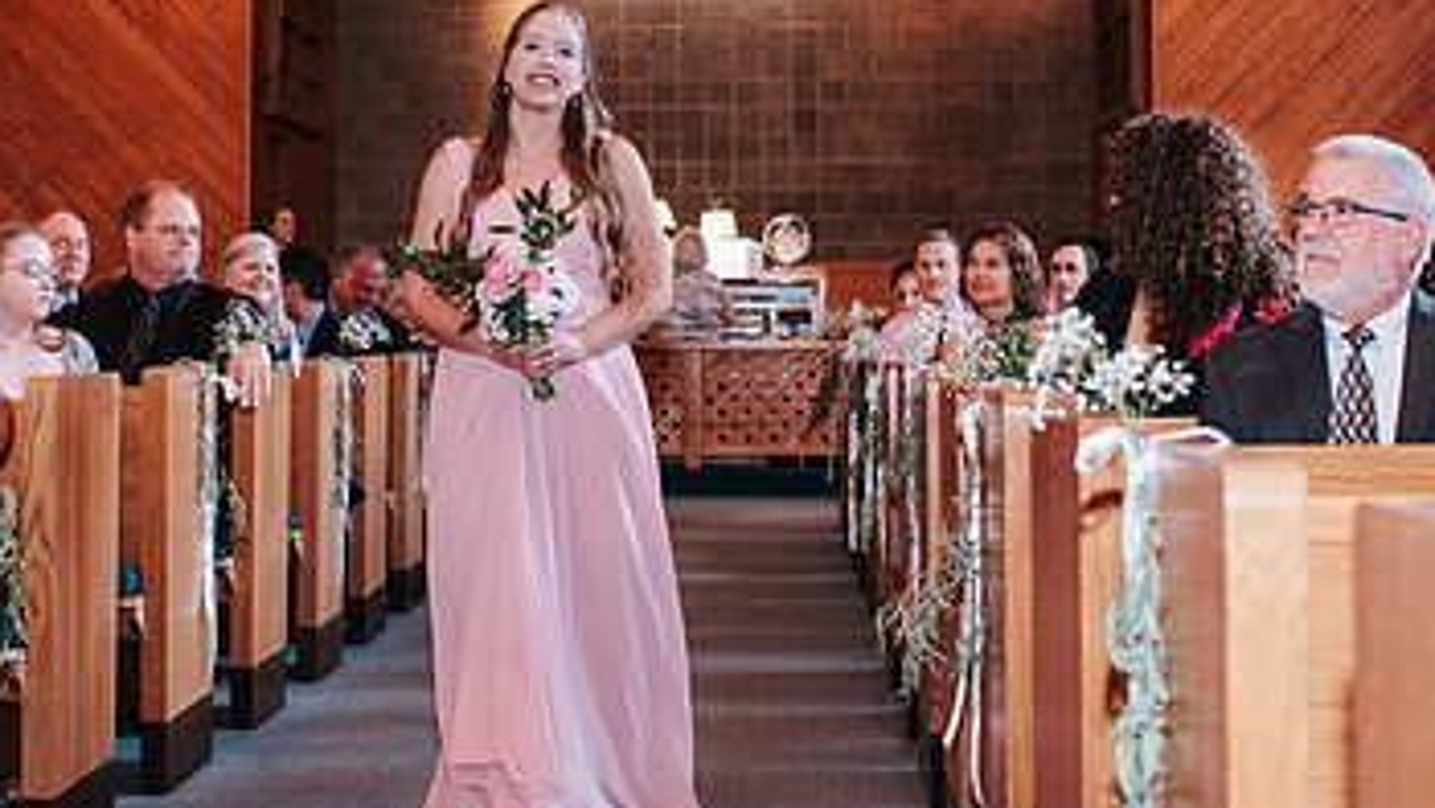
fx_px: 2550
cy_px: 220
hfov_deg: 31.4
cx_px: 579
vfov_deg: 17.9
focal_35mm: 67
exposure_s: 1/125
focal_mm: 35
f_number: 3.2
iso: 1000
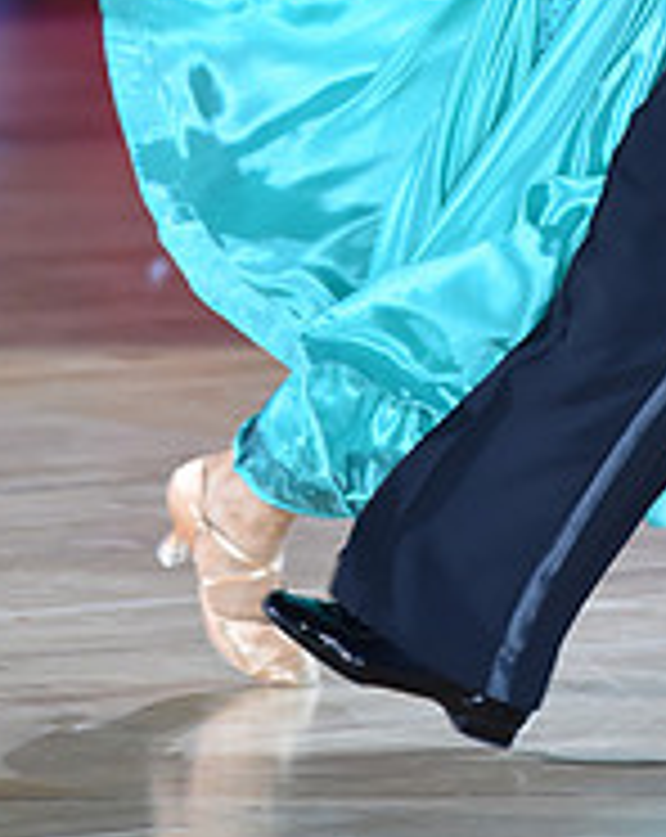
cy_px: -310
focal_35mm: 572
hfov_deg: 2.7
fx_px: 14140
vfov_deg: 3.4
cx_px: 664
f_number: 4
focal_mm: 195
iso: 1600
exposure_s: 1/250
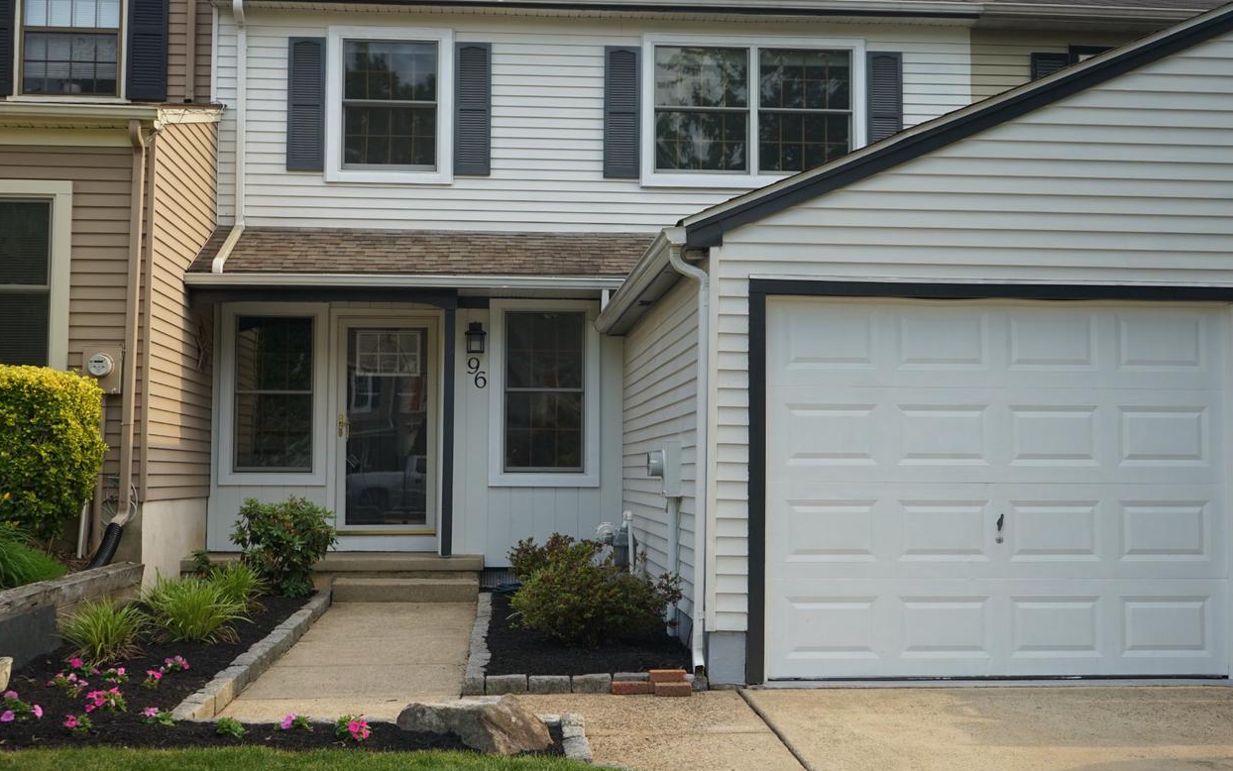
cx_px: 622
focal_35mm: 46
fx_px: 1546
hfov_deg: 43.5
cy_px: 364
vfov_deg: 28.0
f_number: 4.5
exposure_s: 1/200
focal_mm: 39
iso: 100
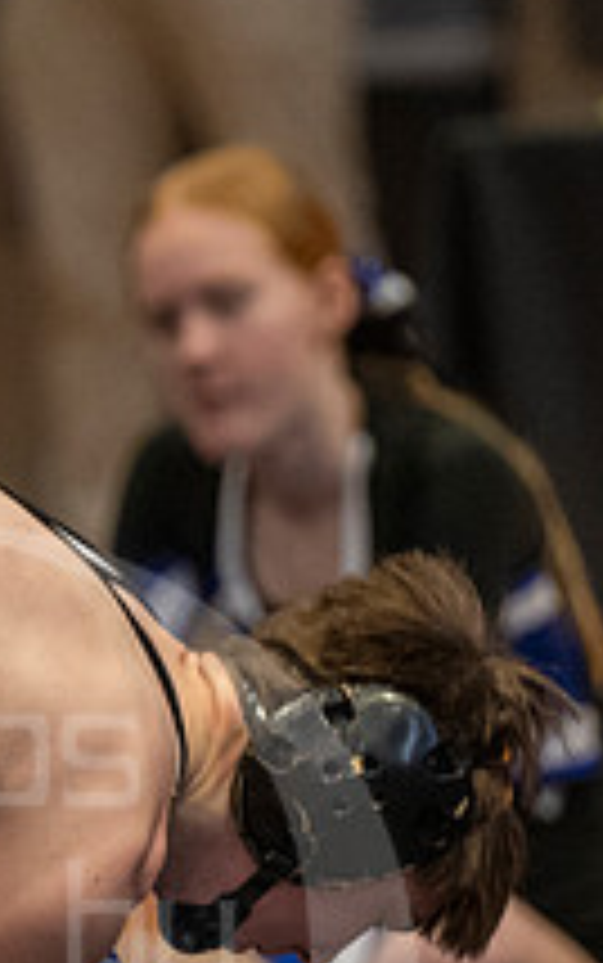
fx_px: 24657
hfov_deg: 1.4
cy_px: 1526
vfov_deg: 2.2
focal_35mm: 939
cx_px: 144
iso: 3200
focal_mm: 190
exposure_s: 1/1000
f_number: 2.8
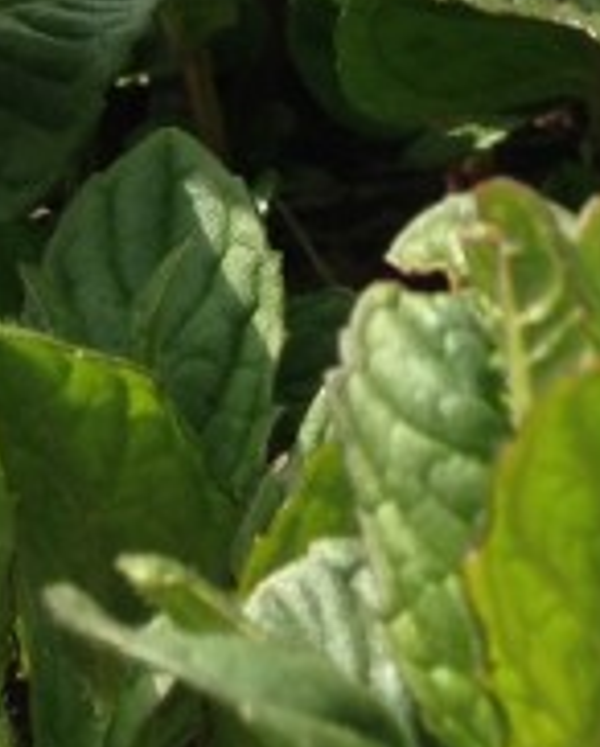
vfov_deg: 10.0
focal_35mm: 181
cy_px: -673
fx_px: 4011
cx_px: -538
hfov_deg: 8.2
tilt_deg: -8.8
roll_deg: -1.7
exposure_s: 1/847
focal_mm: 4.12
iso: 50
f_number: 2.4
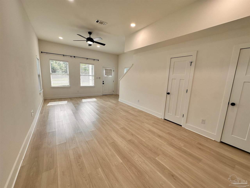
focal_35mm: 14
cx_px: 125
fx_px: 101
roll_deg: -2.8
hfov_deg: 102.1
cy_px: 94
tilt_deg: -9.1
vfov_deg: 85.7
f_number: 2.2
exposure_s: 1/120
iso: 40
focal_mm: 2.22
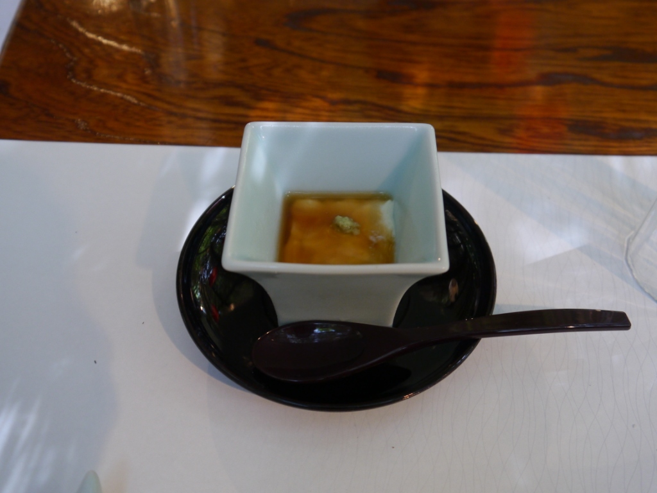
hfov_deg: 51.4
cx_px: 328
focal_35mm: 36
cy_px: 246
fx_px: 683
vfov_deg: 39.7
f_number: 4.1
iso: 800
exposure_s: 1/60
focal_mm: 18
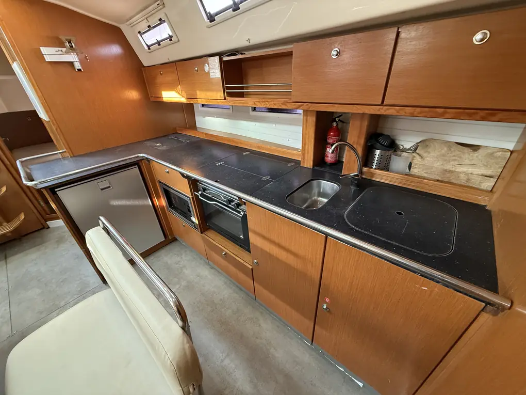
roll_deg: +2.4
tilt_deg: -29.3
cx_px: 263
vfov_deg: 85.7
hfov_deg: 102.1
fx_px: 213
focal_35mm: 14
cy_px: 198
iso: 500
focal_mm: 2.22
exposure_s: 1/60
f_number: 2.2
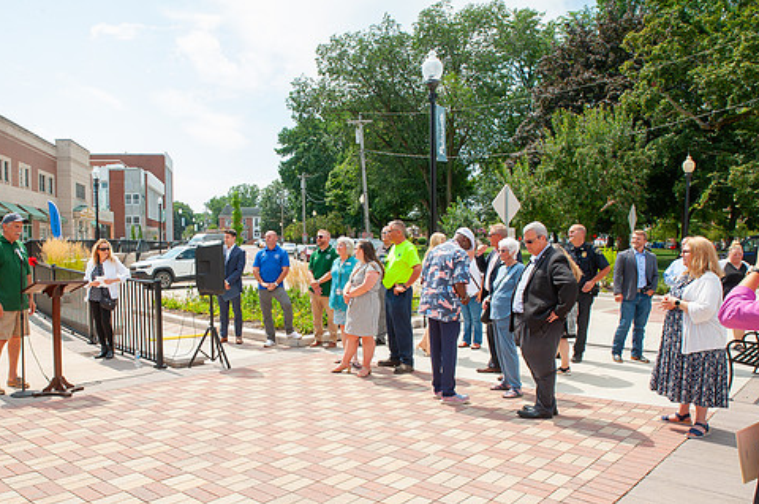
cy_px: 289
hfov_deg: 63.3
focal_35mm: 29
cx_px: 312
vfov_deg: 44.7
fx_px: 611
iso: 400
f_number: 16
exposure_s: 1/200
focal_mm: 24
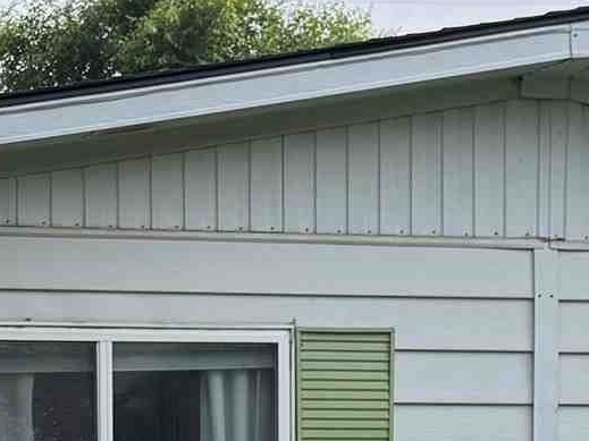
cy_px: 588
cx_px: 8
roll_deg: +0.3
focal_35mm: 142
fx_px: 2416
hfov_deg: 13.7
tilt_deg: -1.2
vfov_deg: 10.2
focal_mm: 6.76
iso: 100
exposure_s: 1/3279
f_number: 1.78
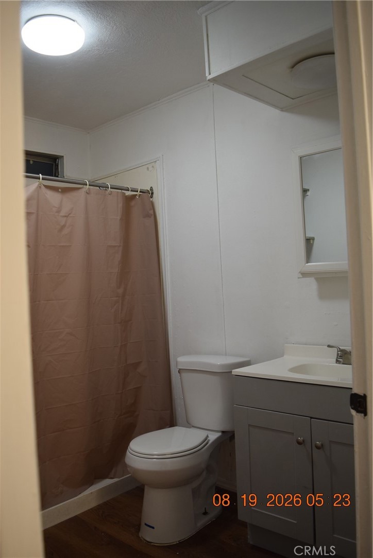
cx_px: 186
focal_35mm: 30
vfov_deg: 61.9
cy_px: 279
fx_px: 466
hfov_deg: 43.7
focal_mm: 20
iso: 560
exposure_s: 1/60
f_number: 4
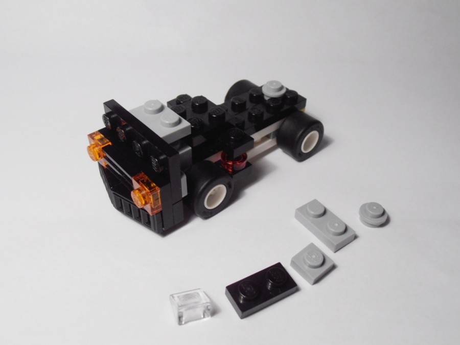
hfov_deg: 50.1
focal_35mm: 37
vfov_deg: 38.7
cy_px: 172
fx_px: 492
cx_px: 230
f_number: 3.9
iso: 80
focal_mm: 6.61
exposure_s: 1/50
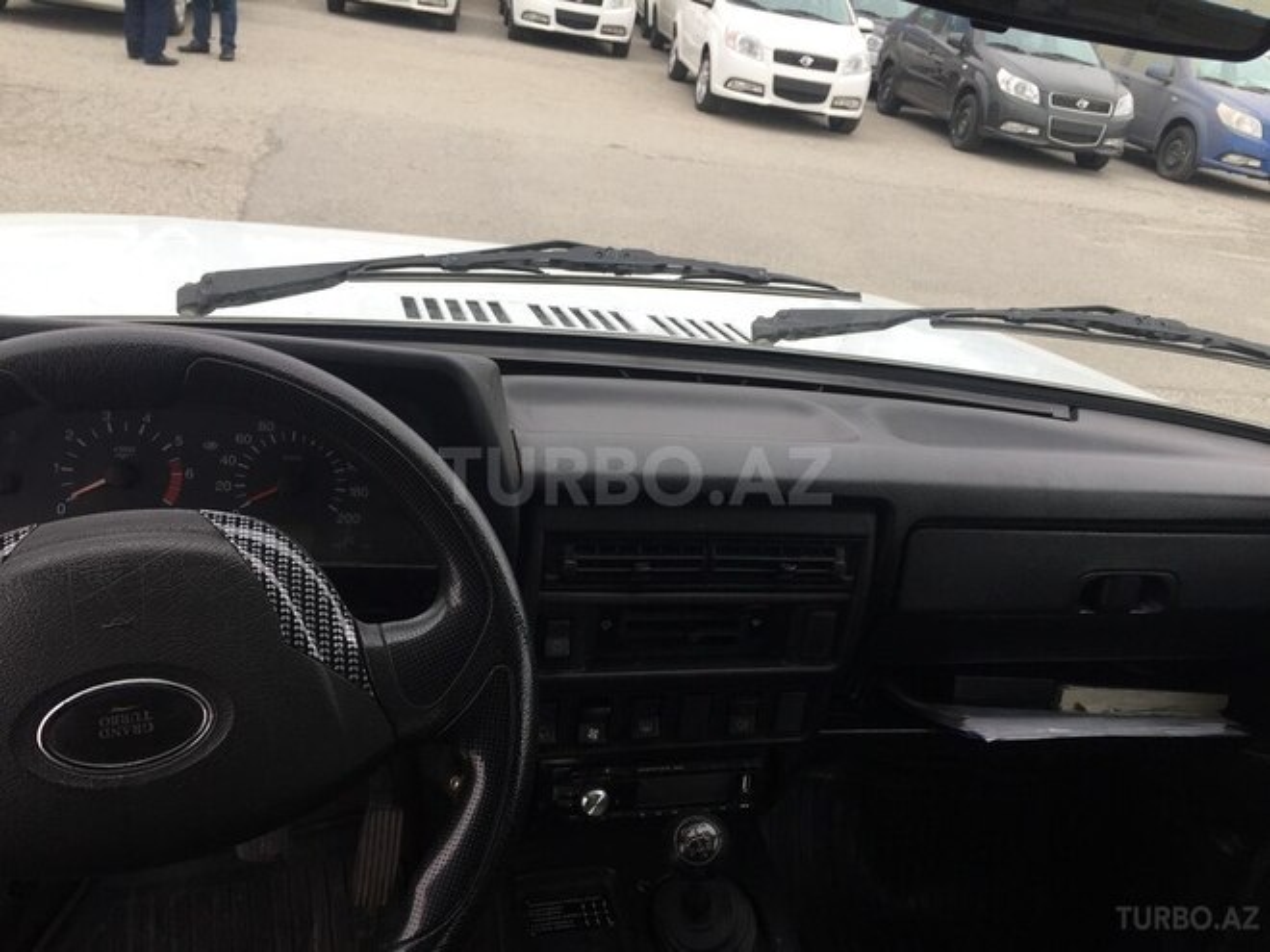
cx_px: 635
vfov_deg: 48.2
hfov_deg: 61.7
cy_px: 476
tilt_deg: -27.5
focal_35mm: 29
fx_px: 1064
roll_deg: -9.4
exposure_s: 1/100
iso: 32
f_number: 2.2
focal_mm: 4.15
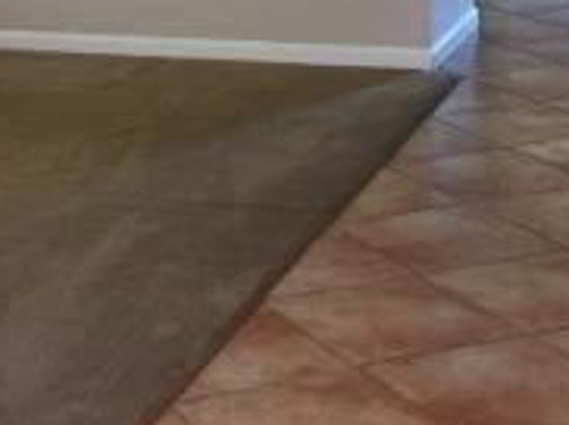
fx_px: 1674
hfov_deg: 19.0
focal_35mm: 102
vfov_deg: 14.1
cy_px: -59
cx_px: 59
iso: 125
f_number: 2.2
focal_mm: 4.15
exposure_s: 1/30
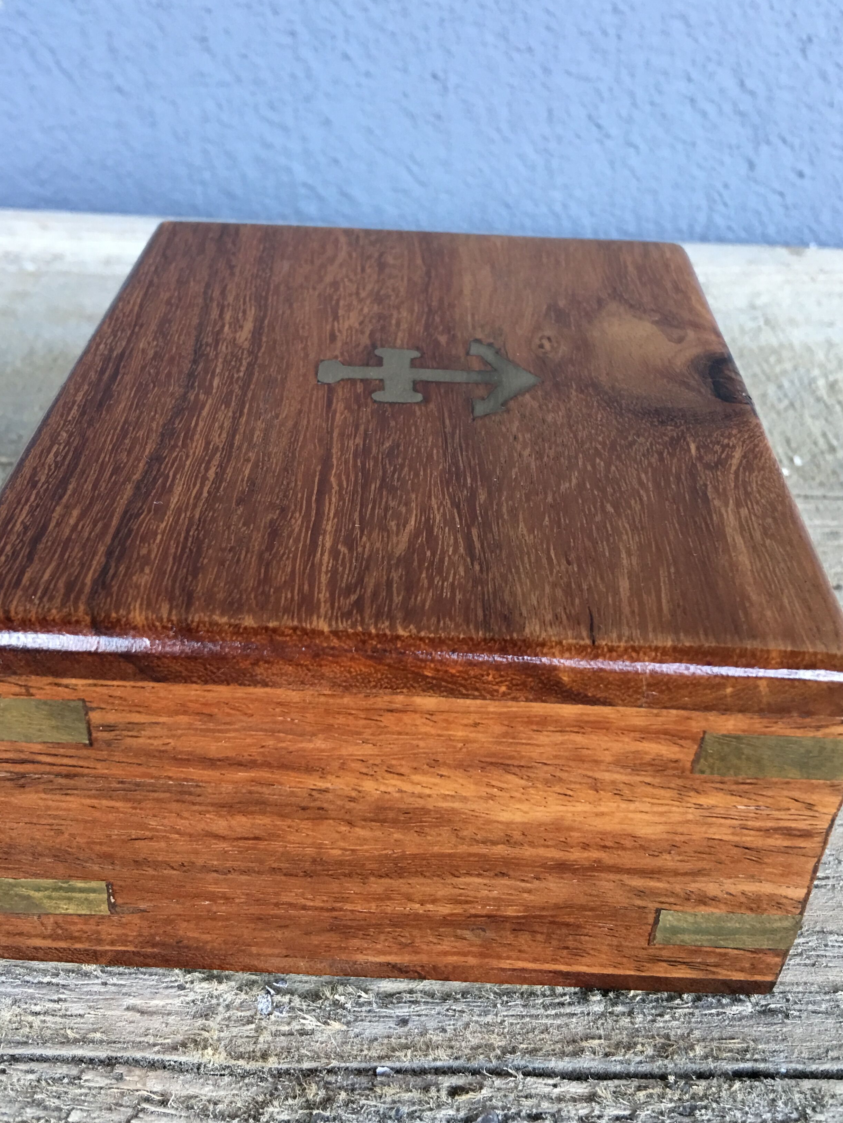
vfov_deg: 51.4
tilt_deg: -33.1
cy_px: 556
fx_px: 1169
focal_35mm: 36
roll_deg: -4.2
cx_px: 417
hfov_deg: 39.7
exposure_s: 1/17
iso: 64
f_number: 2.2
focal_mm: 4.15
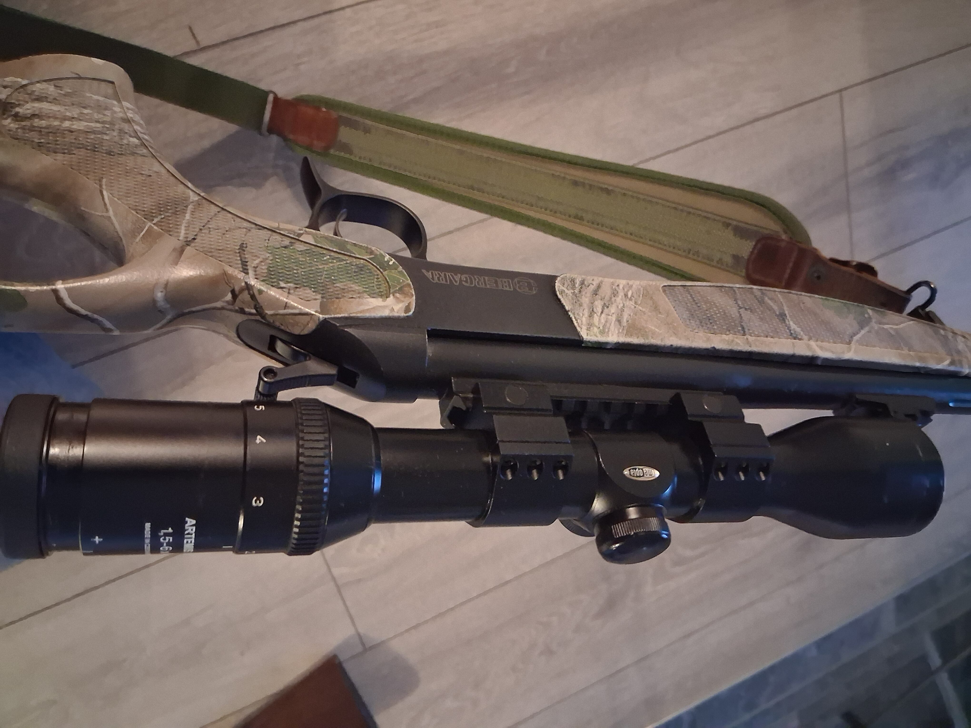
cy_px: 364
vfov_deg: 53.1
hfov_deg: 67.3
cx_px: 486
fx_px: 729
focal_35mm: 26
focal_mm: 3.98
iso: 1250
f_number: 1.8
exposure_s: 1/17
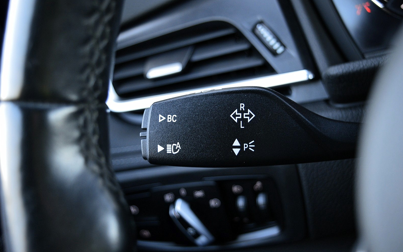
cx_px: 199
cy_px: 119
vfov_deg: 24.4
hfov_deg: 38.2
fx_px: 582
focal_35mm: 53
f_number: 4.5
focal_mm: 34
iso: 800
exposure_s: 1/50
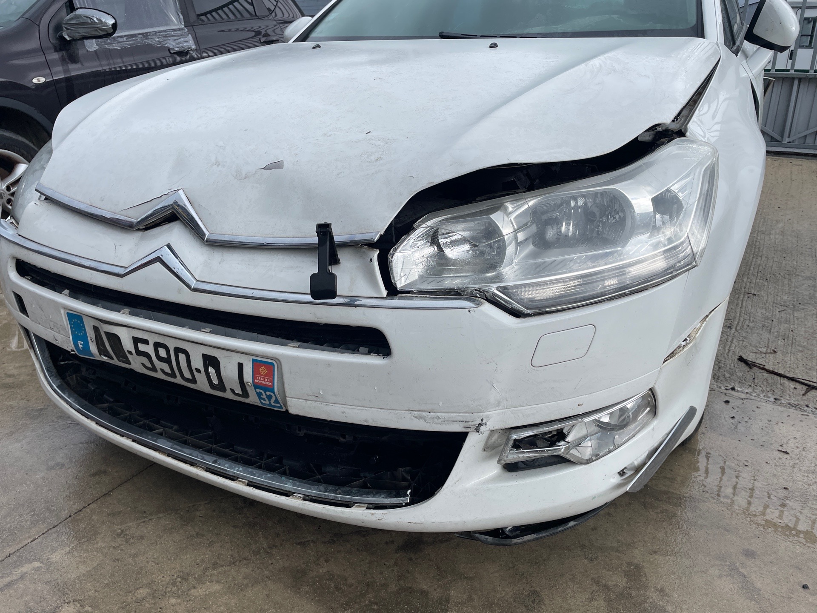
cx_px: 408
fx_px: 614
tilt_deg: -22.4
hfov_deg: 67.3
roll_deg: +2.3
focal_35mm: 26
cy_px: 306
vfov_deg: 53.1
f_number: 1.6
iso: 32
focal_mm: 4.2
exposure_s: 1/1247
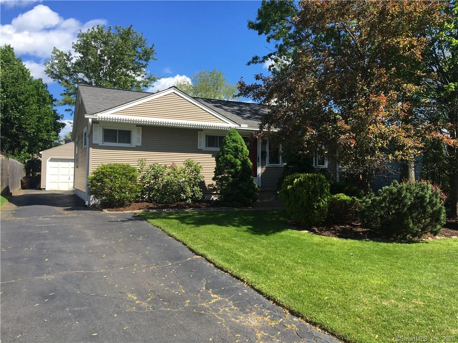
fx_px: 384
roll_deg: -1.0
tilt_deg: +1.7
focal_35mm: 29
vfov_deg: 48.2
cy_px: 172
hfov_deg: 61.7
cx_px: 229
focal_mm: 4.15
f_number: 2.2
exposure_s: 1/1166
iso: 25
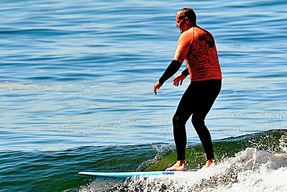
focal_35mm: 1089
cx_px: 161
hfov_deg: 1.9
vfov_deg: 1.3
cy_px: 107
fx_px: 8691
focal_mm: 500
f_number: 9
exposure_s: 1/5000
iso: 1600
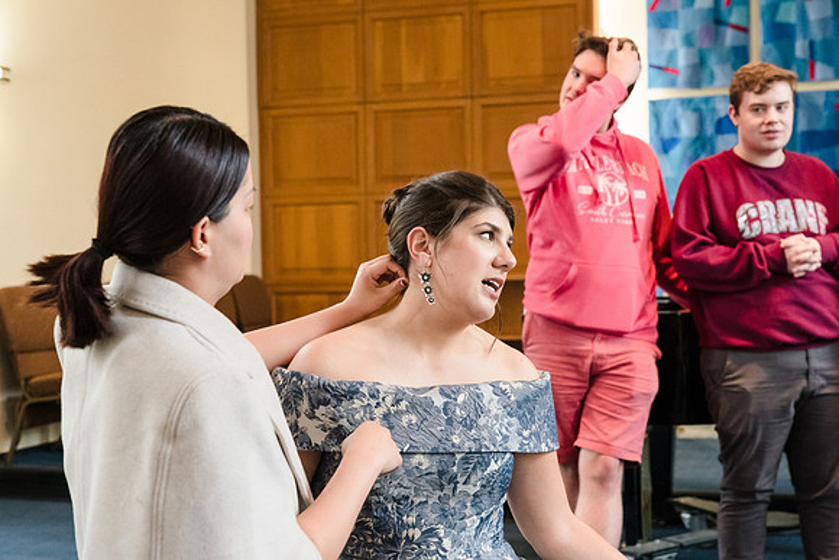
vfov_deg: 21.3
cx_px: 420
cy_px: 280
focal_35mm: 64
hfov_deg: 31.4
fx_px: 1492
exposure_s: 1/200
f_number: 5.6
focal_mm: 64
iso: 6400
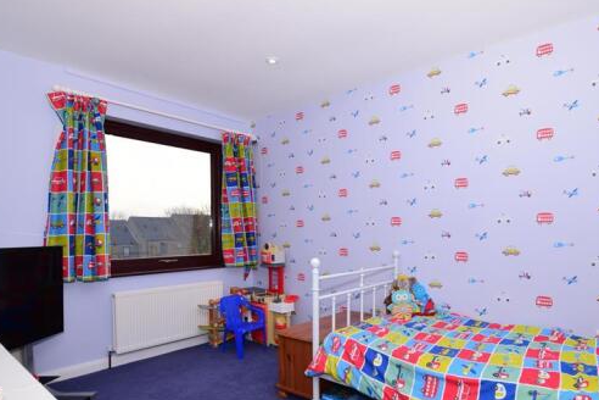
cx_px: 343
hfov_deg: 83.4
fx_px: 333
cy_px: 240
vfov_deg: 61.4
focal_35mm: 20
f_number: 7.1
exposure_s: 1/200
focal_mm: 10
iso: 200
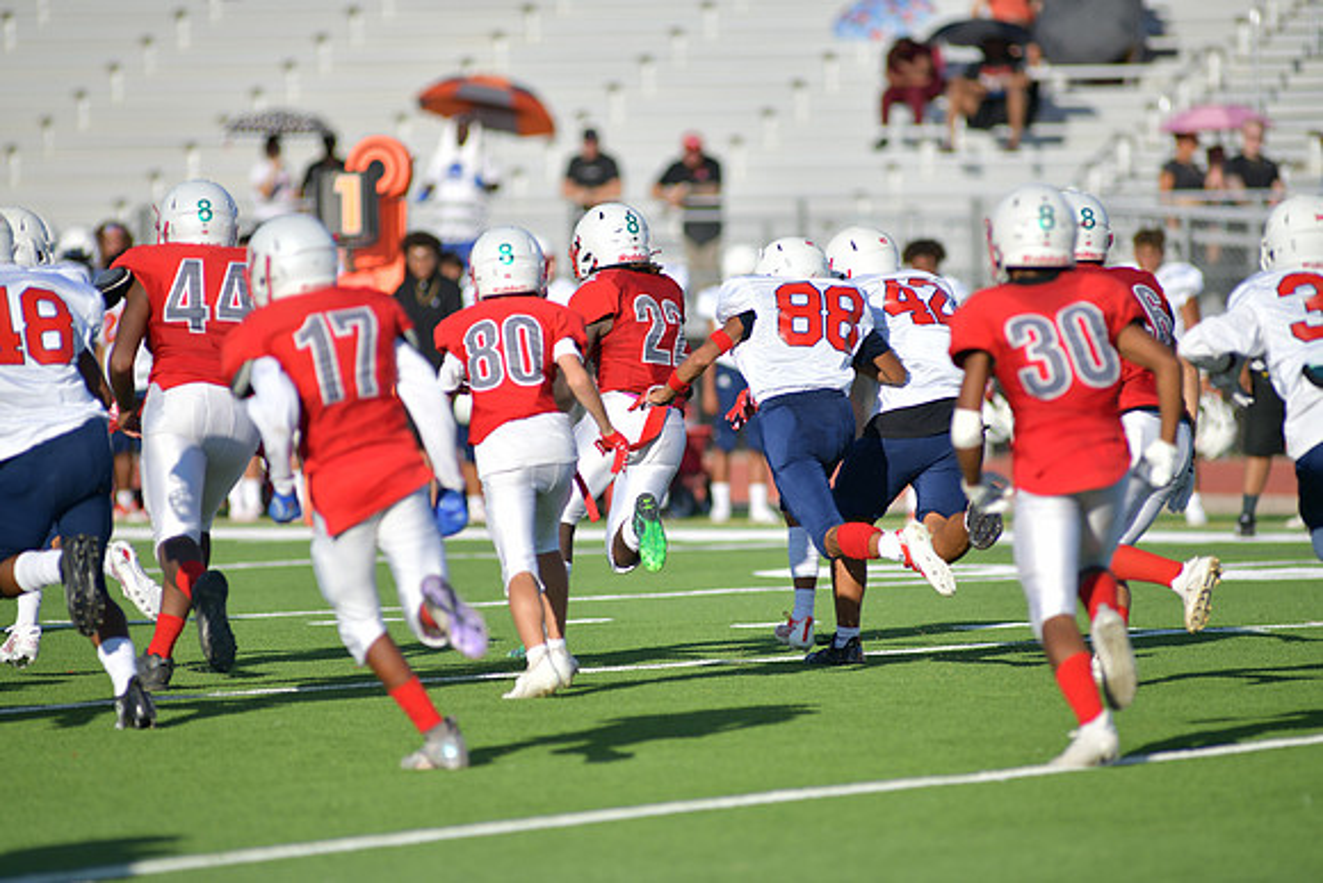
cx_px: 662
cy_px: 442
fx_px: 11027
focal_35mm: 300
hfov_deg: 6.9
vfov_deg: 4.6
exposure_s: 1/2000
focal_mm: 300
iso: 90
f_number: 3.5
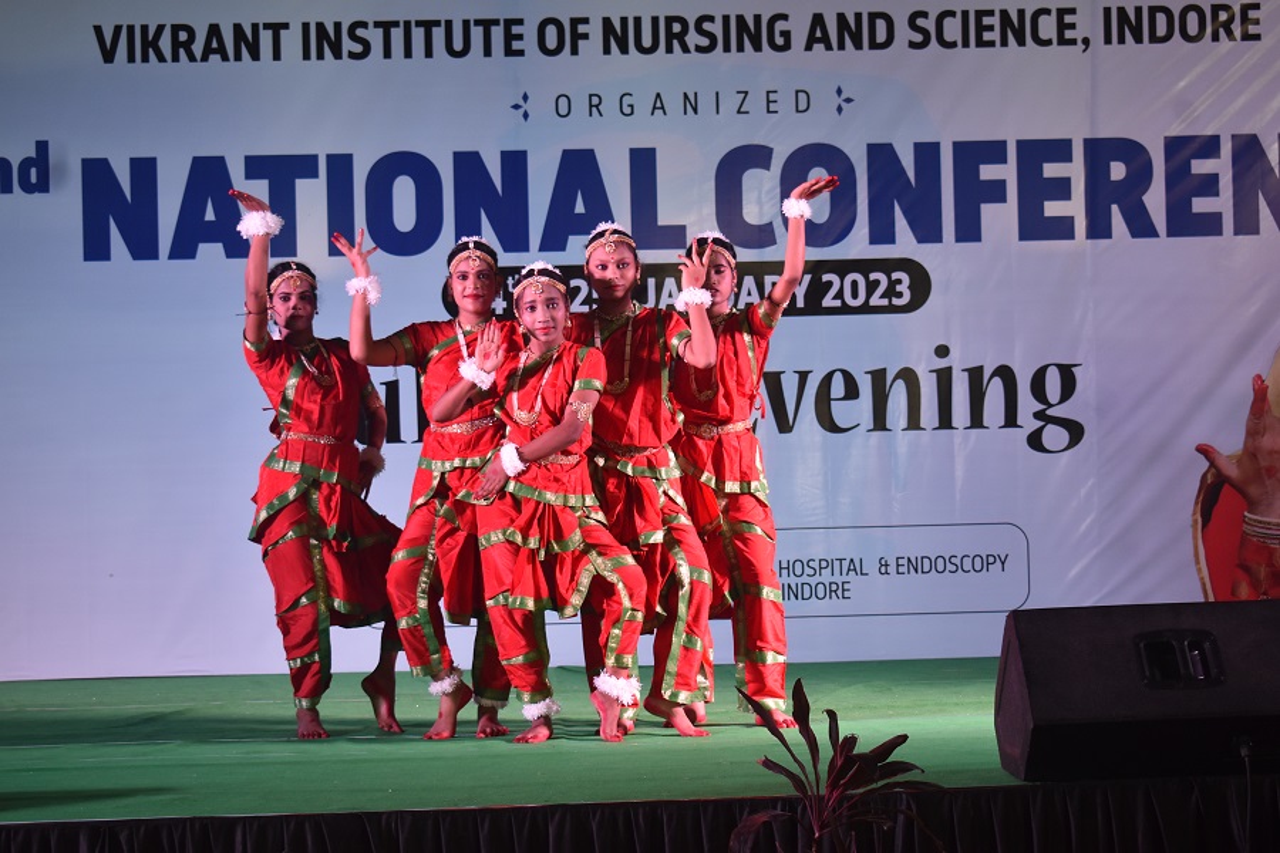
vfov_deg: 18.9
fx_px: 2560
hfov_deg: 28.1
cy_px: 426
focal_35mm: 72
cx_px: 640
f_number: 5.3
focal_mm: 48
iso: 800
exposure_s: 1/200
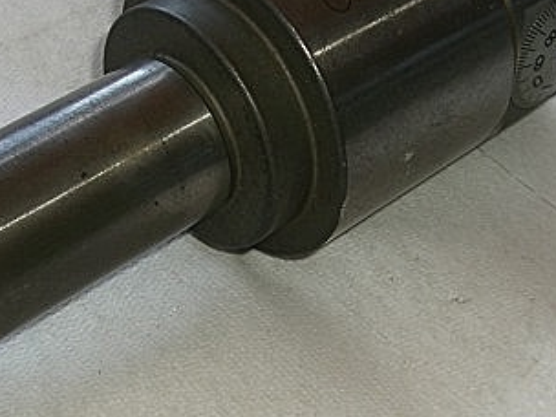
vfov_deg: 18.4
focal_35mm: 80
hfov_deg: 24.4
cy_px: 273
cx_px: 258
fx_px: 1285
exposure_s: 1/80
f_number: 4.3
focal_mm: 6.2
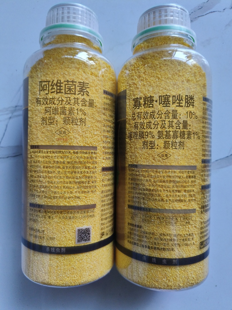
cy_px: 155
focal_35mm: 23
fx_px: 206
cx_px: 116
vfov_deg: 73.9
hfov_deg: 58.9
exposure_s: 1/100
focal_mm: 5.56
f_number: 1.88
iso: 449
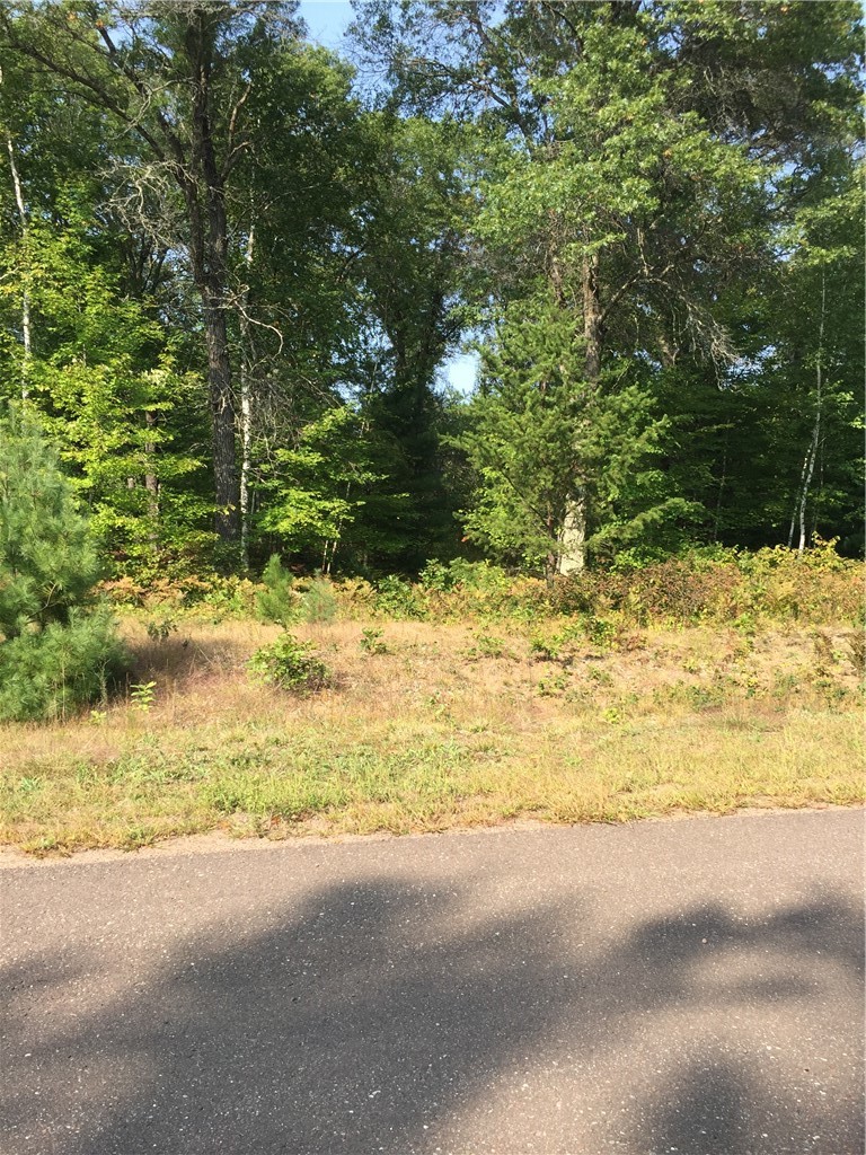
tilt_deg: -1.1
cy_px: 578
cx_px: 433
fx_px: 967
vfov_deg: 61.7
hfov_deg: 48.2
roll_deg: +1.2
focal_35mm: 29
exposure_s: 1/557
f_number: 2.2
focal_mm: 4.15
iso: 32
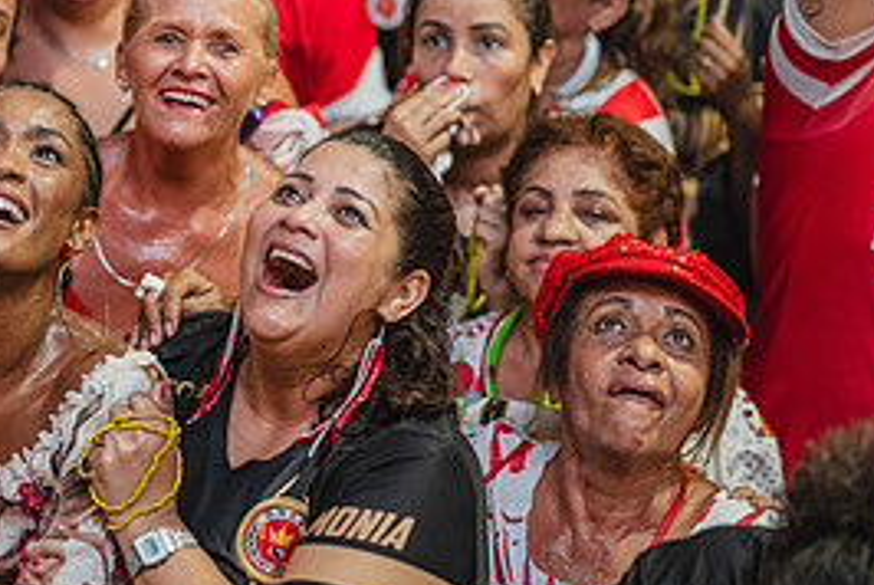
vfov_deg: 12.6
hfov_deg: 18.4
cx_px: 89
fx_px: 2649
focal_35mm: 109
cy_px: 343
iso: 1000
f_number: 1.4
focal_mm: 50
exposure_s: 1/1000
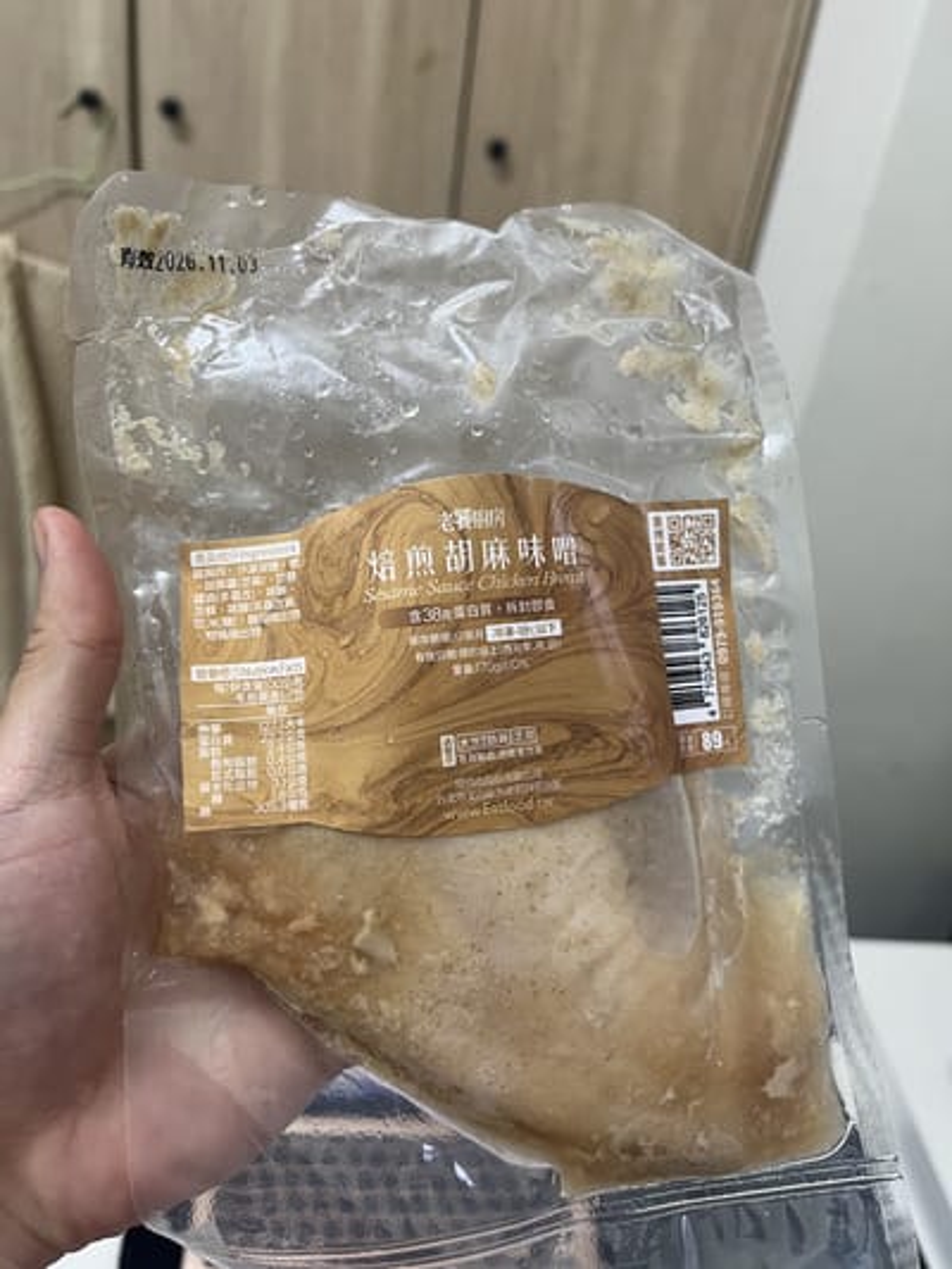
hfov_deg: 53.1
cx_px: 476
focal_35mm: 26
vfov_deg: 67.3
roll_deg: -8.2
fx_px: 953
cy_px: 634
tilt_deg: -32.4
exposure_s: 1/60
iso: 100
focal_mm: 5.1
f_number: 1.6
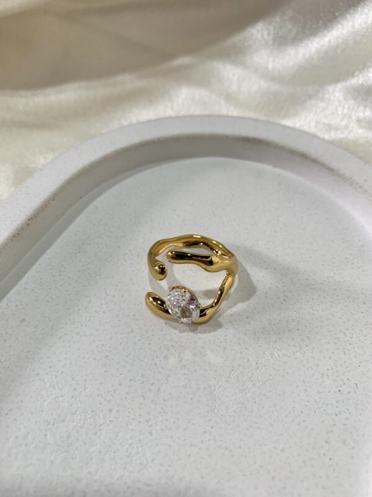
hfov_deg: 53.1
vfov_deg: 67.3
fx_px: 373
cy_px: 248
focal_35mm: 26
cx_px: 186
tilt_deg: -53.8
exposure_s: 1/100
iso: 80
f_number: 1.8
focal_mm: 4.25
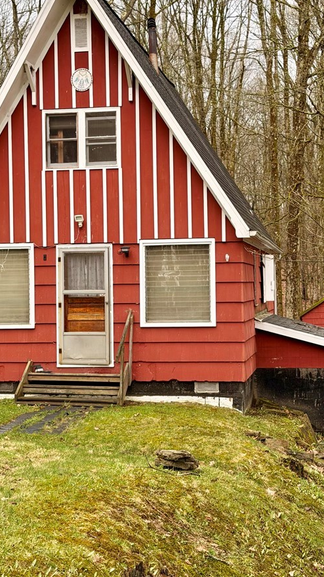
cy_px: 246
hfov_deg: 19.7
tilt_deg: +2.3
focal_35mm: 61
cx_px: 165
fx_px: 931
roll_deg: +0.6
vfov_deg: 34.3
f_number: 1.78
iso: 64
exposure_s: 1/269
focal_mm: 6.76
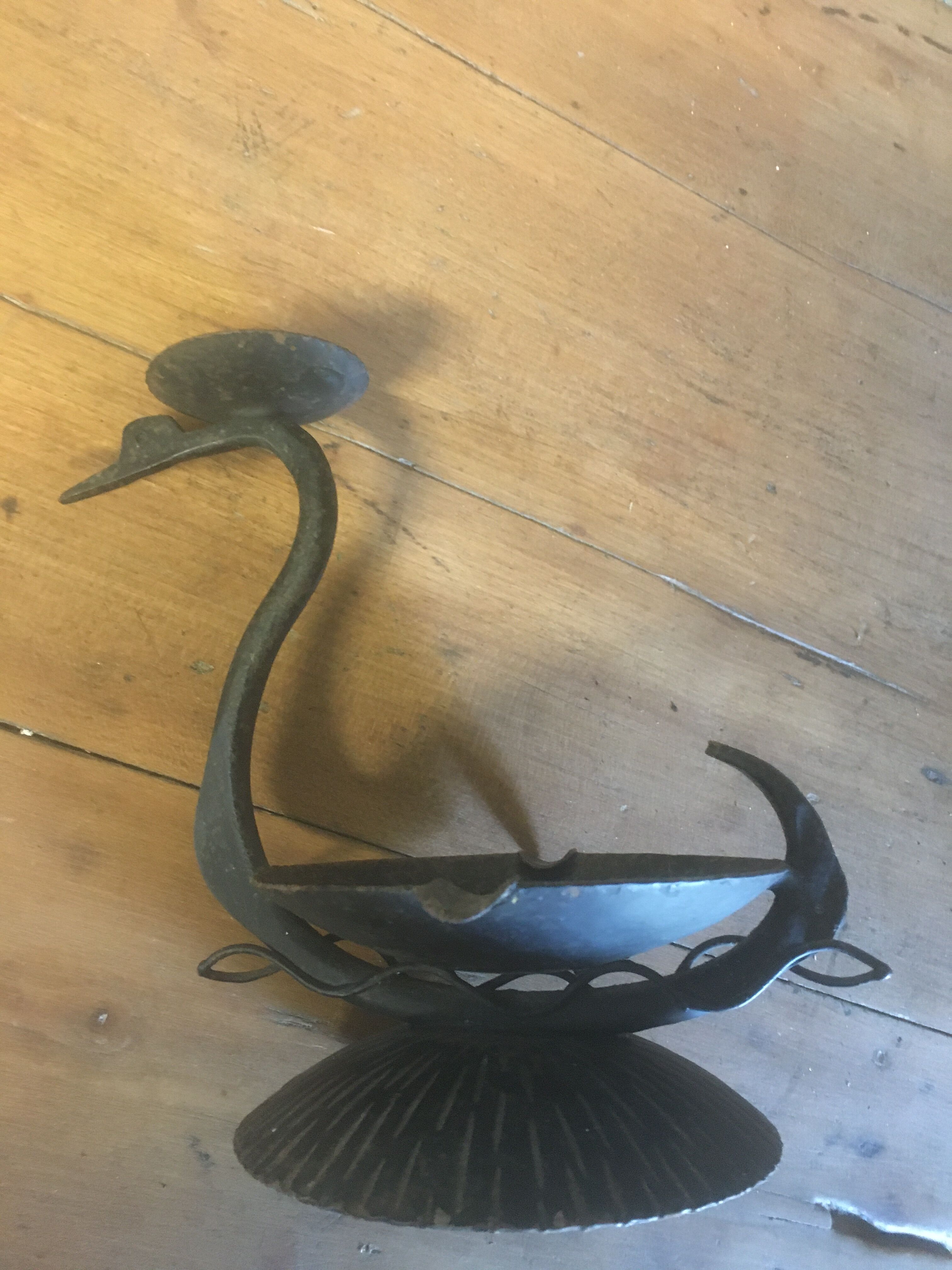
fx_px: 1063
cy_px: 635
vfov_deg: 61.7
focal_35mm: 29
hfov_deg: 48.2
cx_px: 476
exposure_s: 1/17
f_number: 2.2
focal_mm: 4.15
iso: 400
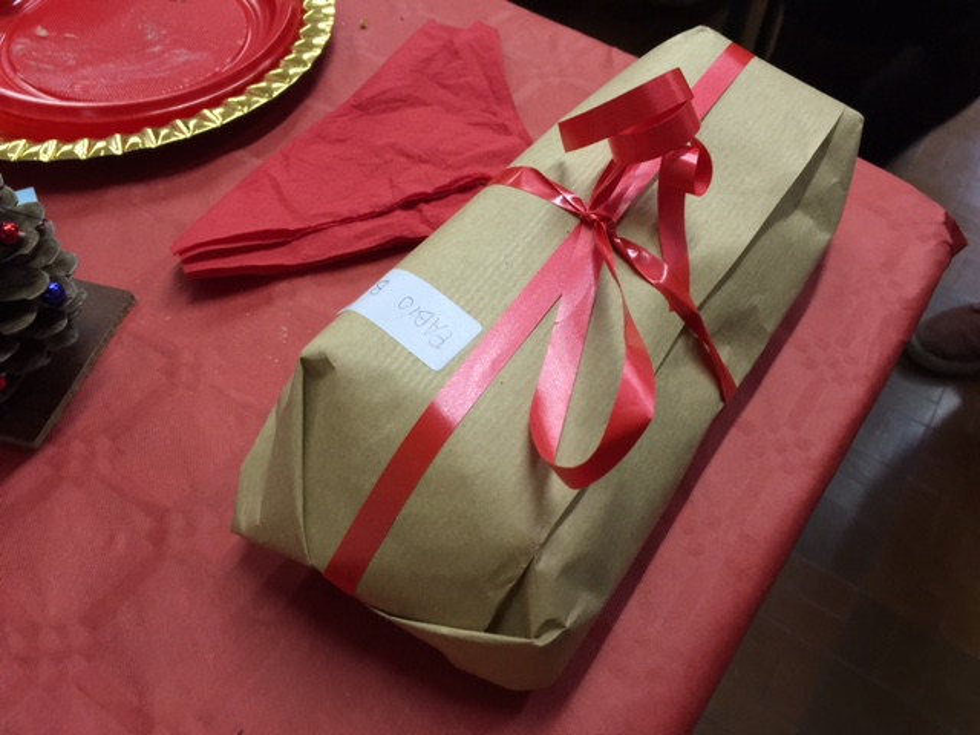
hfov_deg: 61.7
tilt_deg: -53.0
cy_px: 368
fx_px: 821
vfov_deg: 48.2
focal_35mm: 29
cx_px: 490
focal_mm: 4.15
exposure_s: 1/17
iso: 80
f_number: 2.2
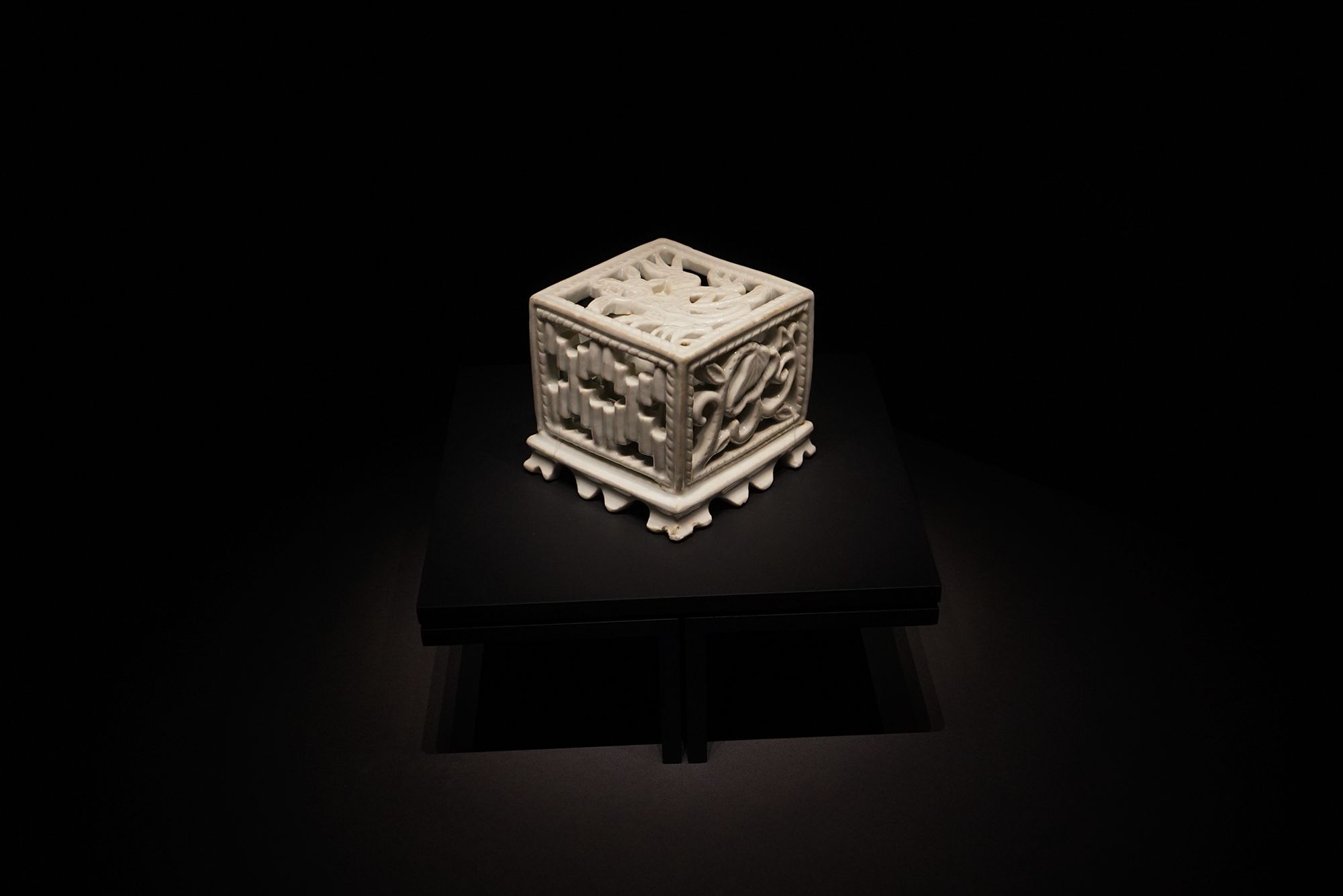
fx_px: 895
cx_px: 672
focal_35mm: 24
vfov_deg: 53.1
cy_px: 448
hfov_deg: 73.7
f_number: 4
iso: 3200
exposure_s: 1/80
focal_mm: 24
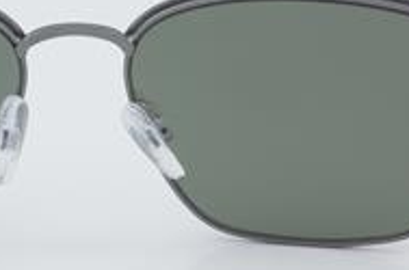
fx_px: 1984
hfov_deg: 11.7
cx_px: 76
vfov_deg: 7.8
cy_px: 104
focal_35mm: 175
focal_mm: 55
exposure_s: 1/3
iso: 100
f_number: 32
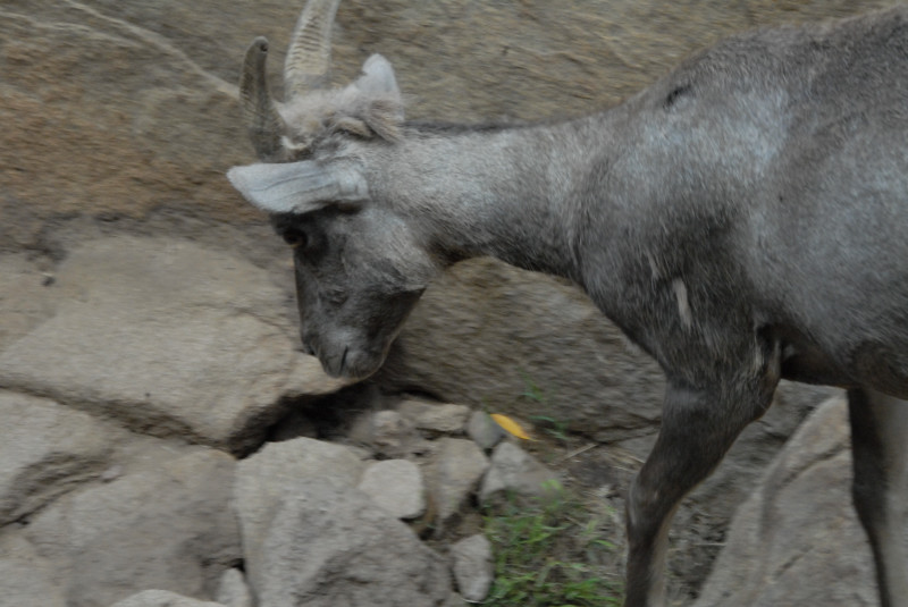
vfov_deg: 10.2
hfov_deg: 15.2
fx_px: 3408
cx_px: 454
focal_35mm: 135
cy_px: 304
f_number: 20
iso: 1100
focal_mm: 90
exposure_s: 1/125
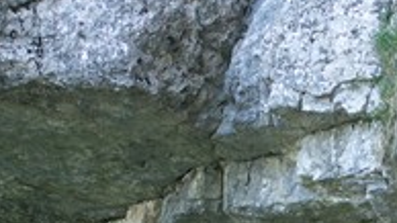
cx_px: 299
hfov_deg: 19.7
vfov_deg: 10.8
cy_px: 333
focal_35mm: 108
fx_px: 1137
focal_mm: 8.29
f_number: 2.8
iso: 100
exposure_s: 1/50
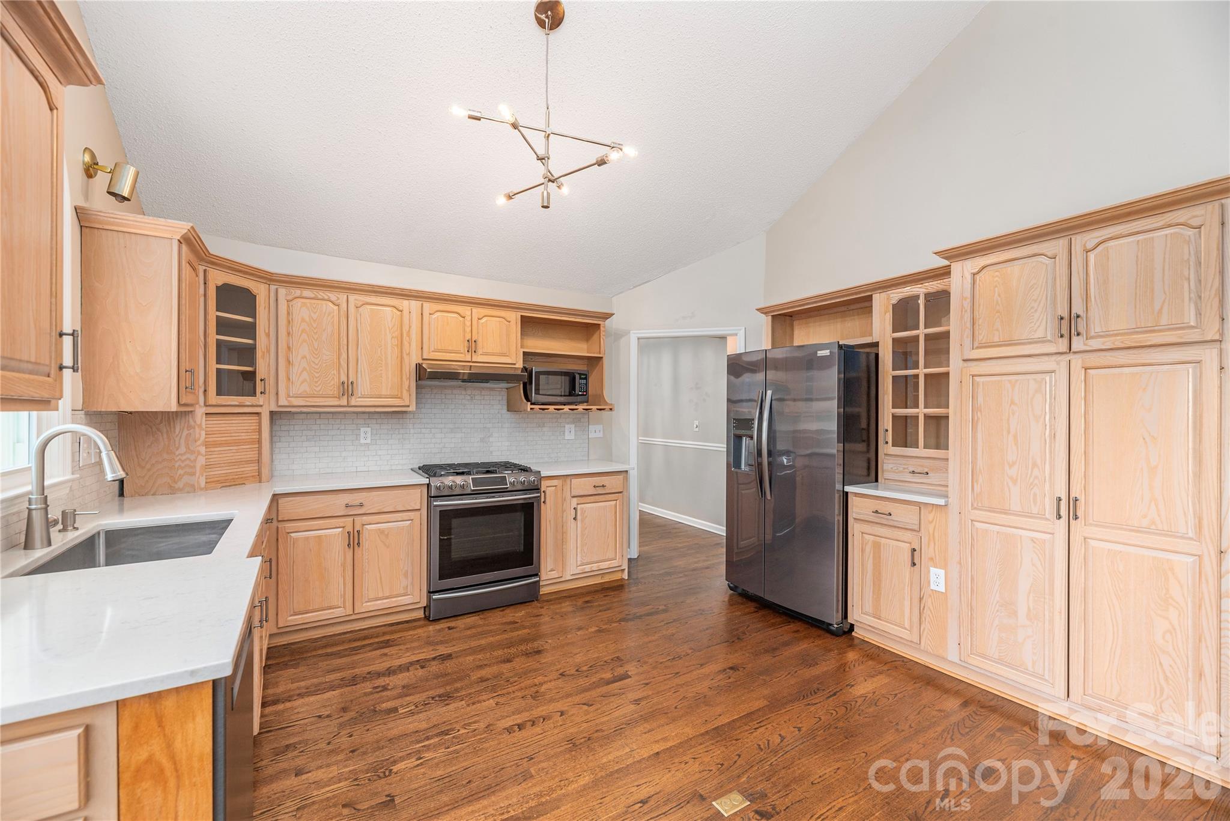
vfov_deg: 81.3
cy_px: 410
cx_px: 615
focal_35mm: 14
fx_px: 478
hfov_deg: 104.2
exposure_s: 1/60
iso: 320
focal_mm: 14
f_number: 8
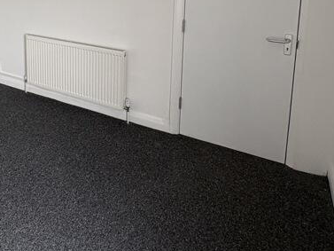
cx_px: -1
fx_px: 367
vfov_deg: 34.7
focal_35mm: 38
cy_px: 6
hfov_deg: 42.3
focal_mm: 2.22
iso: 64
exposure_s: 1/99
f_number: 2.2
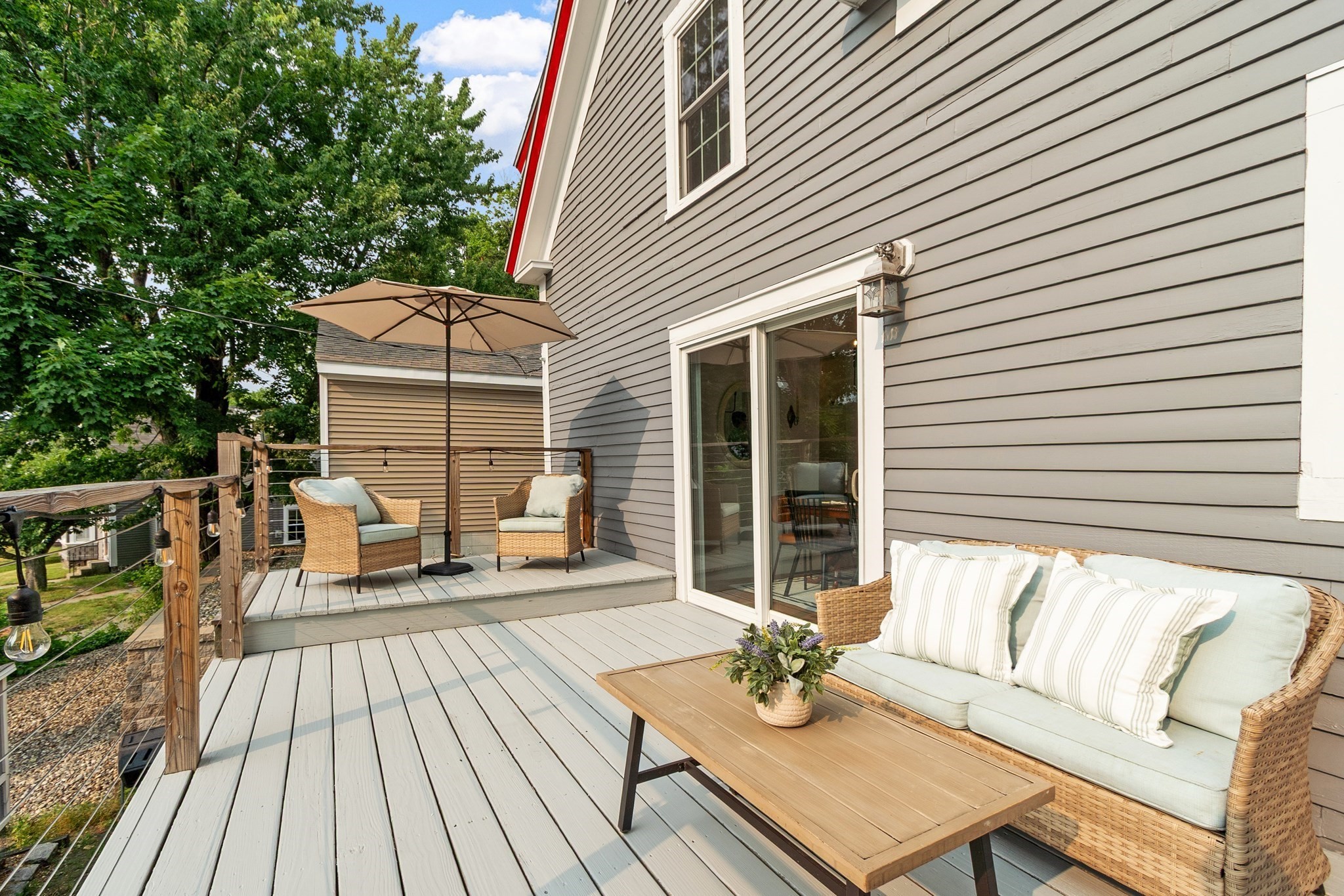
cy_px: 448
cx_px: 672
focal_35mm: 15
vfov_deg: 77.3
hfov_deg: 100.4
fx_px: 560
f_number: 8
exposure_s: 1/250
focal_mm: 10
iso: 100
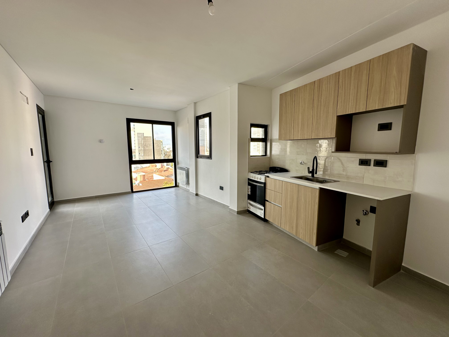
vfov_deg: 85.7
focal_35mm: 14
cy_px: 168
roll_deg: +0.3
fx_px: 182
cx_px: 224
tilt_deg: -6.1
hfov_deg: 102.1
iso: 40
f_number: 2.2
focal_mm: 2.22
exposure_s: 1/122
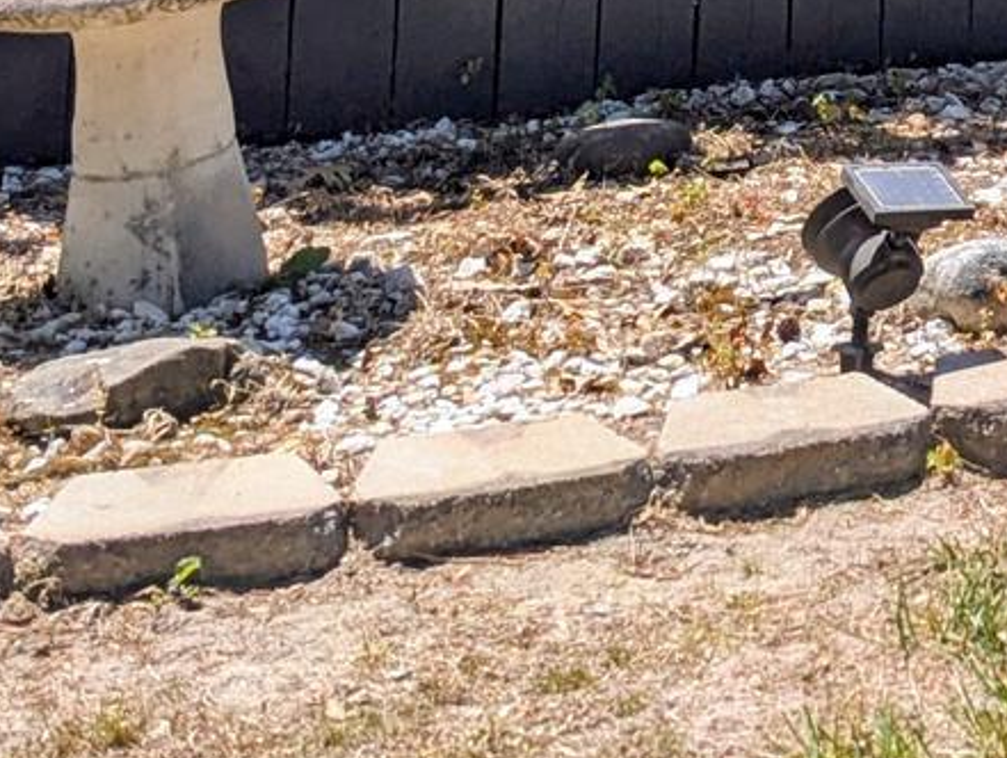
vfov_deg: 11.6
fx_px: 3233
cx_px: 1722
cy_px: -893
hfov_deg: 15.6
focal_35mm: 111
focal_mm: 6.81
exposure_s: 1/1825
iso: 54
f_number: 1.85
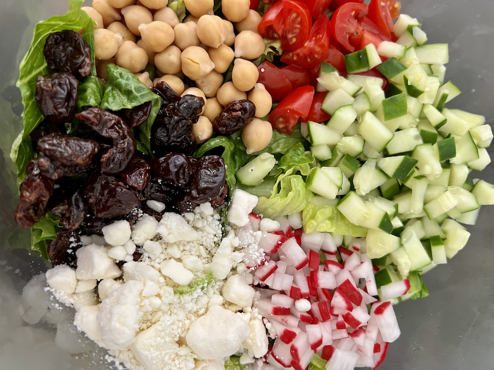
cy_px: 185
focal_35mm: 26
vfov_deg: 53.1
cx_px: 247
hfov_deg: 67.3
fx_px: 371
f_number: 1.5
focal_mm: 5.7
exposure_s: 1/60
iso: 200
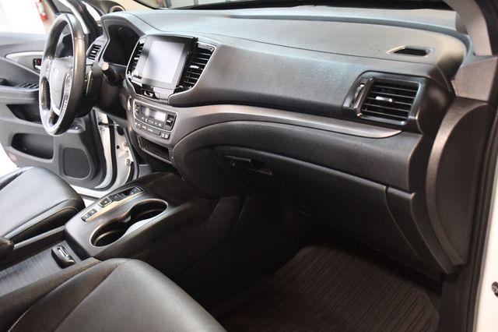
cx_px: 249
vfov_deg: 38.8
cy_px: 166
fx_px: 470
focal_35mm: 34
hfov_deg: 55.8
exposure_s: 1/60
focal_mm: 23
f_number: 3.8
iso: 7200
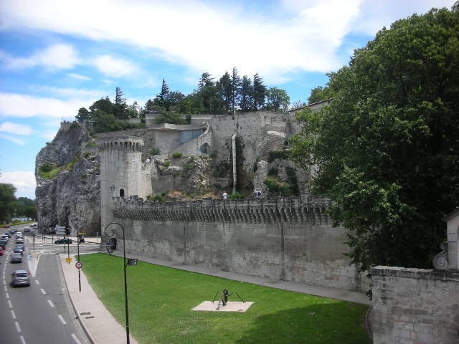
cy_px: 172
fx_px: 464
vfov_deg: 40.7
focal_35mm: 35
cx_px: 230
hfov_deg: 52.6
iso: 50
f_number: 8.5
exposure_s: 1/59.3
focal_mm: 5.8
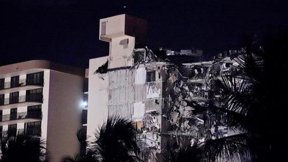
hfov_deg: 16.6
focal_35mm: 129
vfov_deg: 9.4
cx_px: 150
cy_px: 88
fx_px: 985
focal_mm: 100
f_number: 4.5
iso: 25600
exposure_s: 1/160
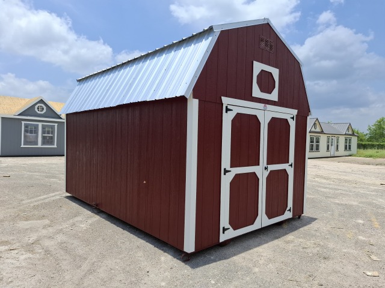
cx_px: 192
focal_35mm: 23
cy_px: 144
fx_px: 256
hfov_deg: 73.9
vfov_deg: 58.9
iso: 50
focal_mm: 5.54
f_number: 1.8
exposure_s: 1/2646
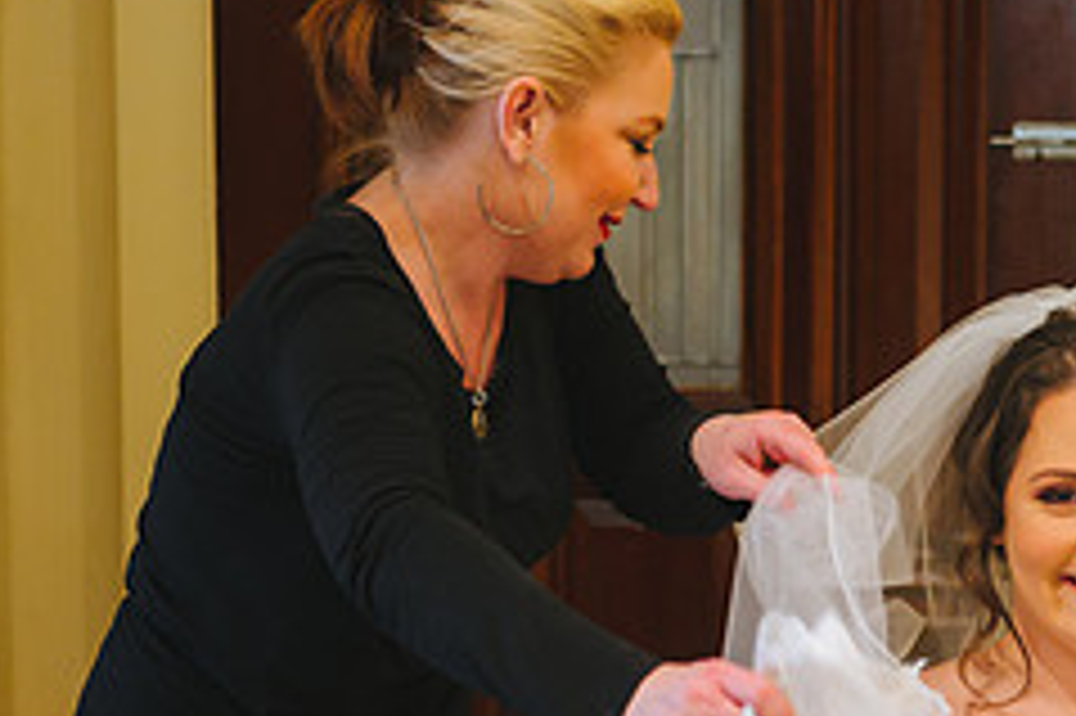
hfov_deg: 14.9
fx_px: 4062
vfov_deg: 10.0
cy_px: 657
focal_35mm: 136
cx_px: 959
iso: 2000
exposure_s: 1/200
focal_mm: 56
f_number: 2.8
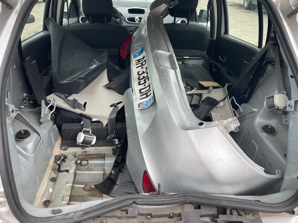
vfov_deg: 53.1
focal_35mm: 26
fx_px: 224
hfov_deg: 67.3
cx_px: 149
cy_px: 112
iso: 32
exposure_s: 1/121
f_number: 1.6
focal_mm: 4.2
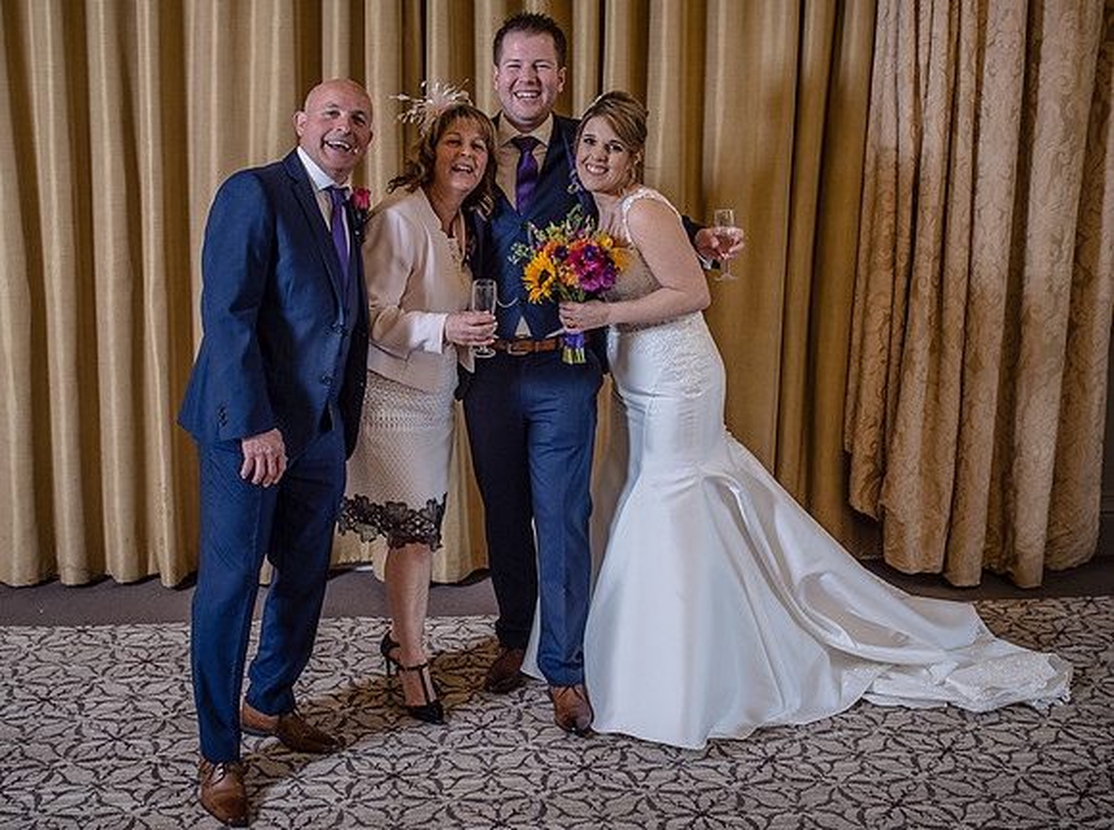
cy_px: 383
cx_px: 489
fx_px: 1323
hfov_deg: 45.6
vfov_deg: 34.8
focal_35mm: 41
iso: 200
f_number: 2.8
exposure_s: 1/100
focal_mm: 35
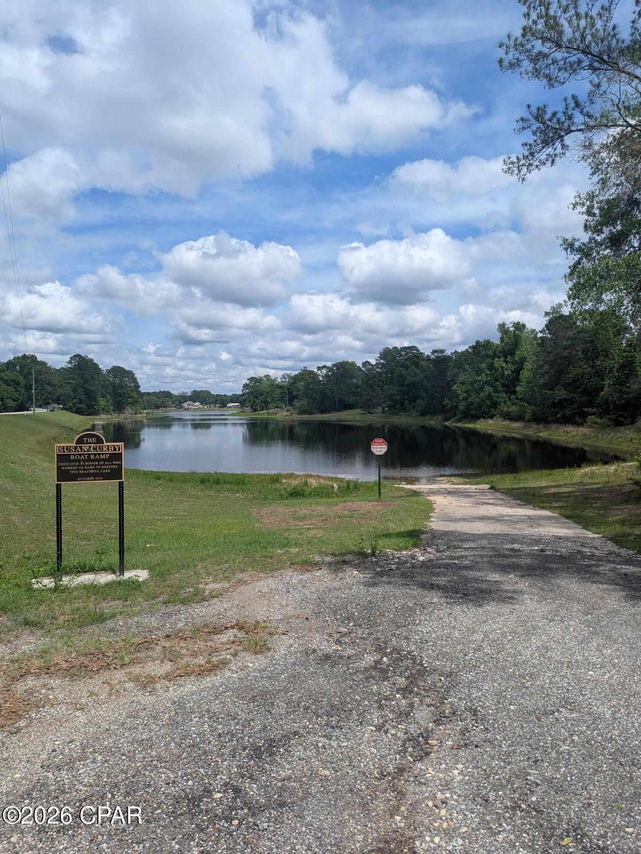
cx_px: 320
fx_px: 593
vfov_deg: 71.6
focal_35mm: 24
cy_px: 427
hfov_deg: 56.8
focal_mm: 6.81
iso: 46
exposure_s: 1/3145
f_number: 1.85
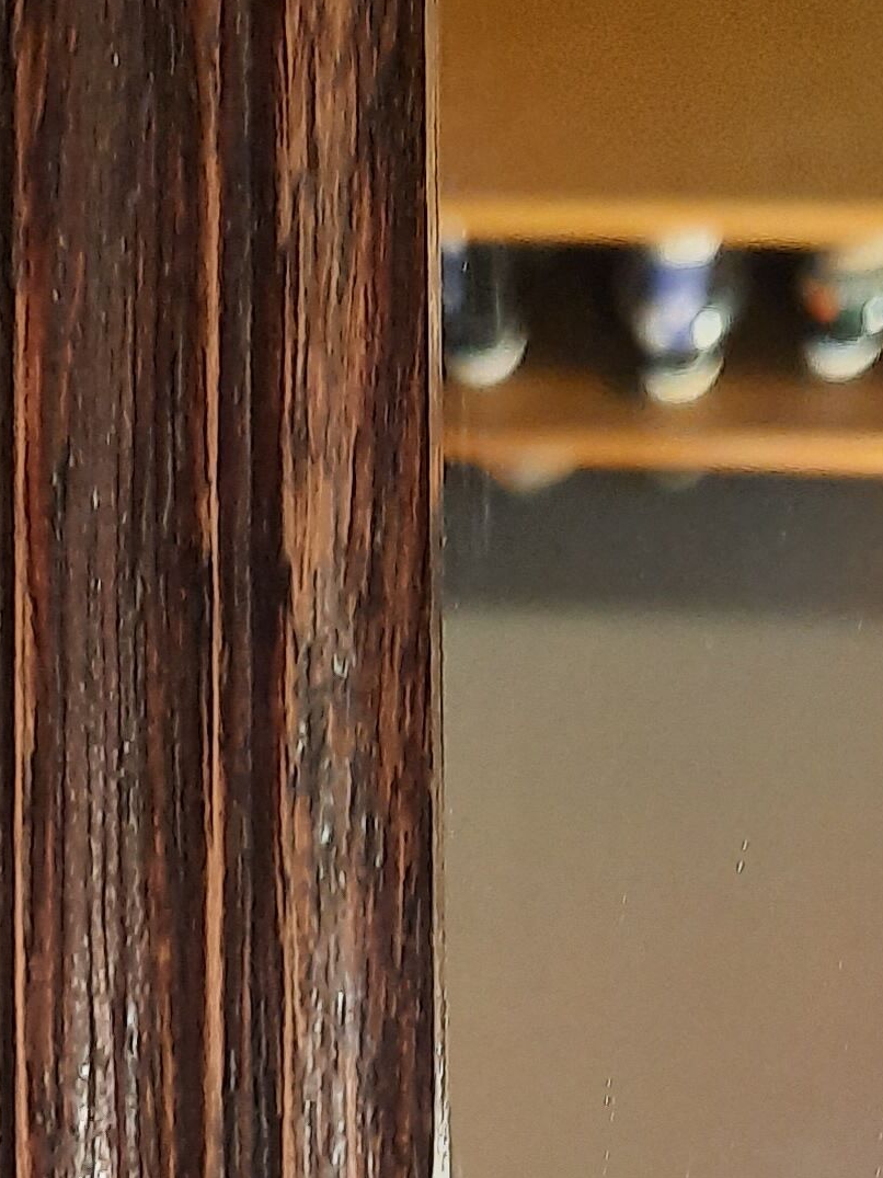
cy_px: 1795
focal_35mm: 93
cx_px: 369
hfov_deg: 15.9
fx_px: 3164
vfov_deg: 18.5
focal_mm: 4.6
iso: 320
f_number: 2
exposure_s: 1/50
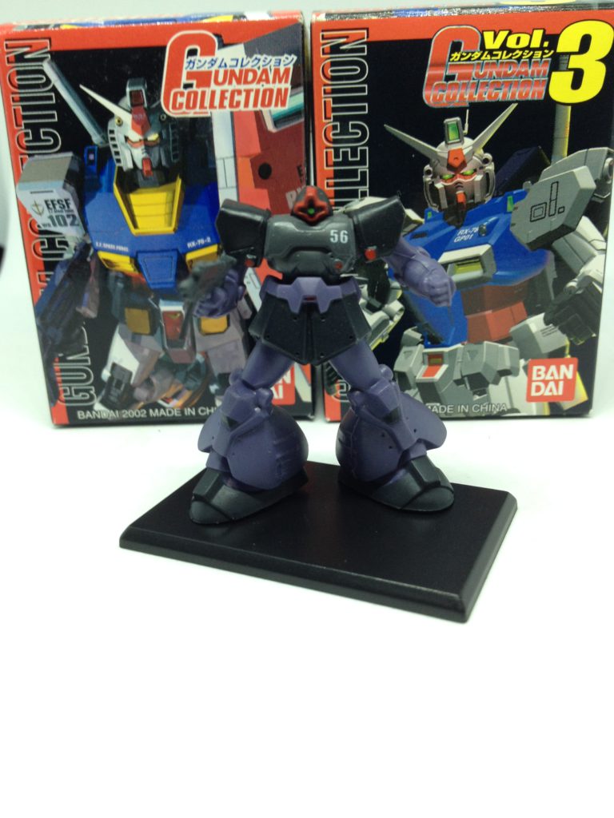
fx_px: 828
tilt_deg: -24.4
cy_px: 409
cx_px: 307
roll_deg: +2.7
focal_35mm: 35
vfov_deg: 52.6
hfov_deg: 40.7
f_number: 2.4
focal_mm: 4.28
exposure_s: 1/40
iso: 50
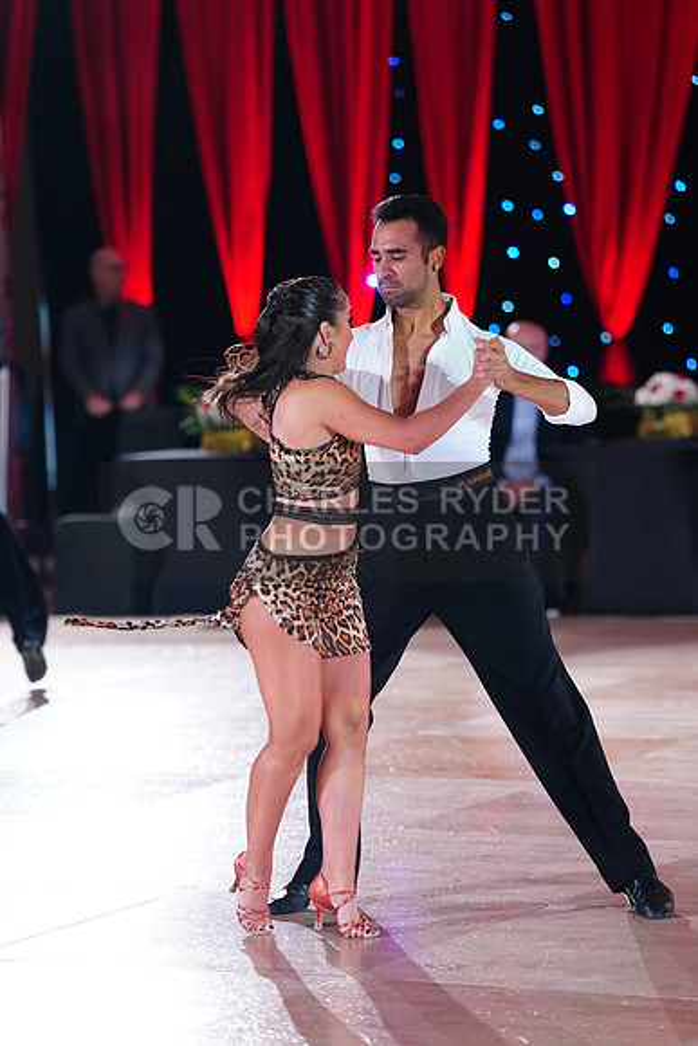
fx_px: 3924
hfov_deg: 10.2
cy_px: 523
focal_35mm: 135
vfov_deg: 15.2
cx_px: 349
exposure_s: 1/320
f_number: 2.8
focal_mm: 135
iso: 2500
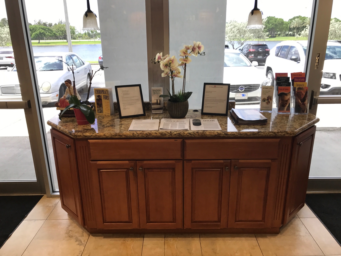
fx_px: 276
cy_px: 128
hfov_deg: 63.4
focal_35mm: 28
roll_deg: +0.3
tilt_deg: -18.0
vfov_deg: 49.7
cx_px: 170
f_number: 1.8
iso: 25
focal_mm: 3.99
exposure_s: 1/60
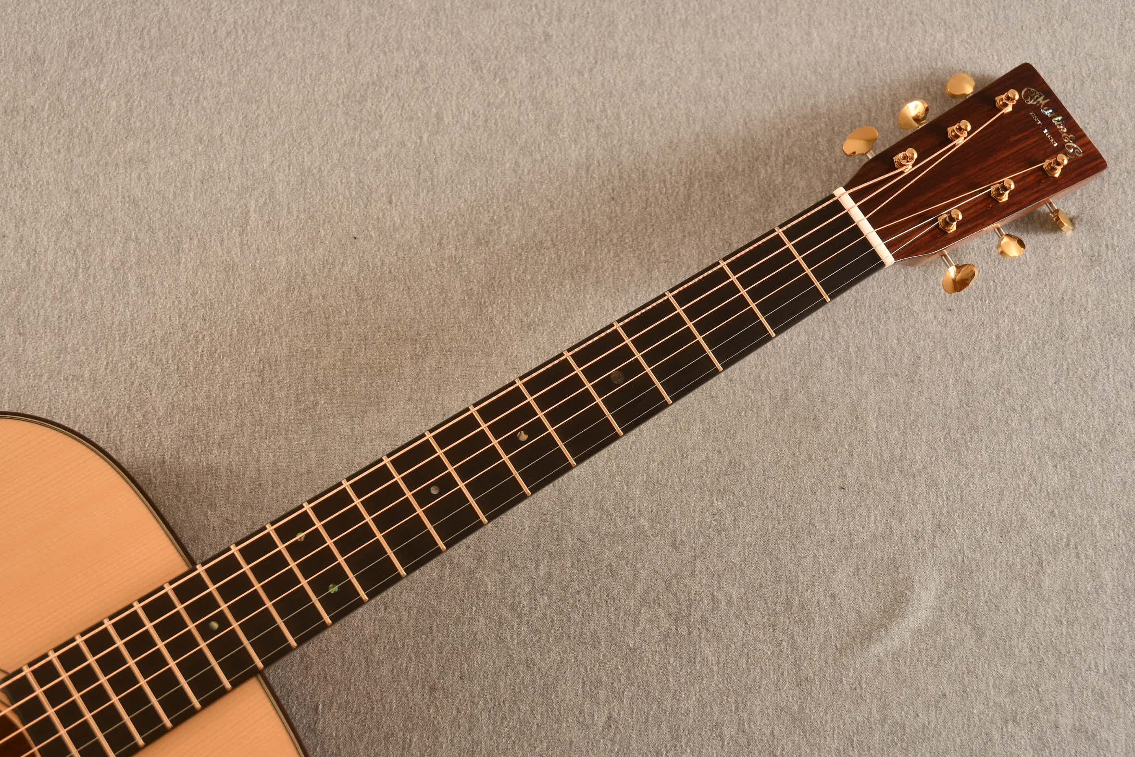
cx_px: 568
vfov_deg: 26.0
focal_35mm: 52
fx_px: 1639
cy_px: 378
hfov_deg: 38.2
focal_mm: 35
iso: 200
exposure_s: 1/10
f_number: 5
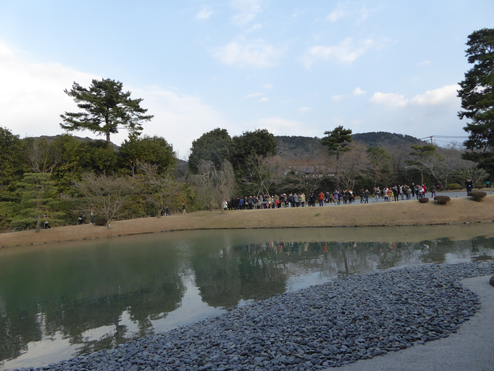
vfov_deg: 54.9
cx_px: 247
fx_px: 357
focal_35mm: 25
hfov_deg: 69.4
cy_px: 186
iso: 160
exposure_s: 1/400
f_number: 3.3
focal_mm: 4.3
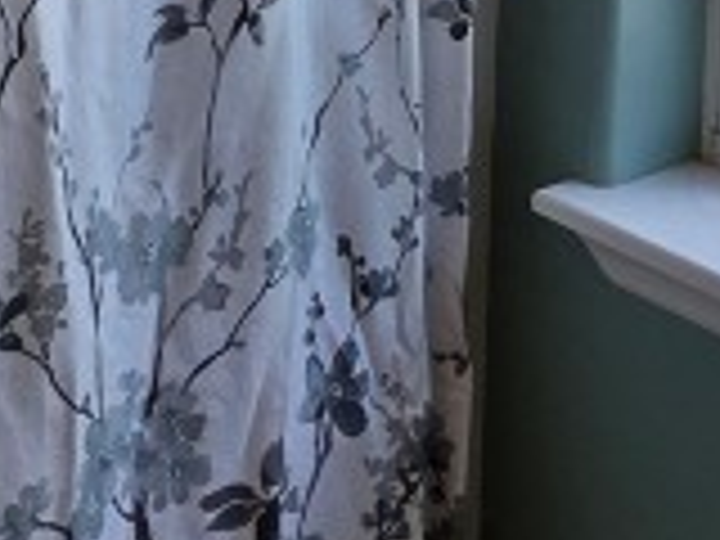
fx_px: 1726
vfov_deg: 14.9
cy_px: -500
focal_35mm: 83
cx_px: 234
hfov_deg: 23.4
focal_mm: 2.2
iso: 20
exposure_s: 1/120
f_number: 1.9
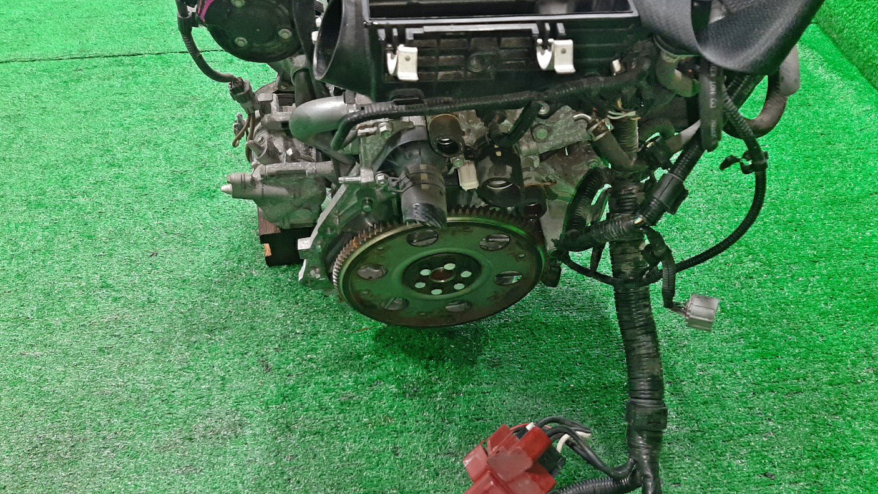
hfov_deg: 66.1
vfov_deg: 40.0
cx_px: 434
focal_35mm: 29
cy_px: 300
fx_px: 675
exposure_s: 1/50
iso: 235
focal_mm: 3.93
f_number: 1.7
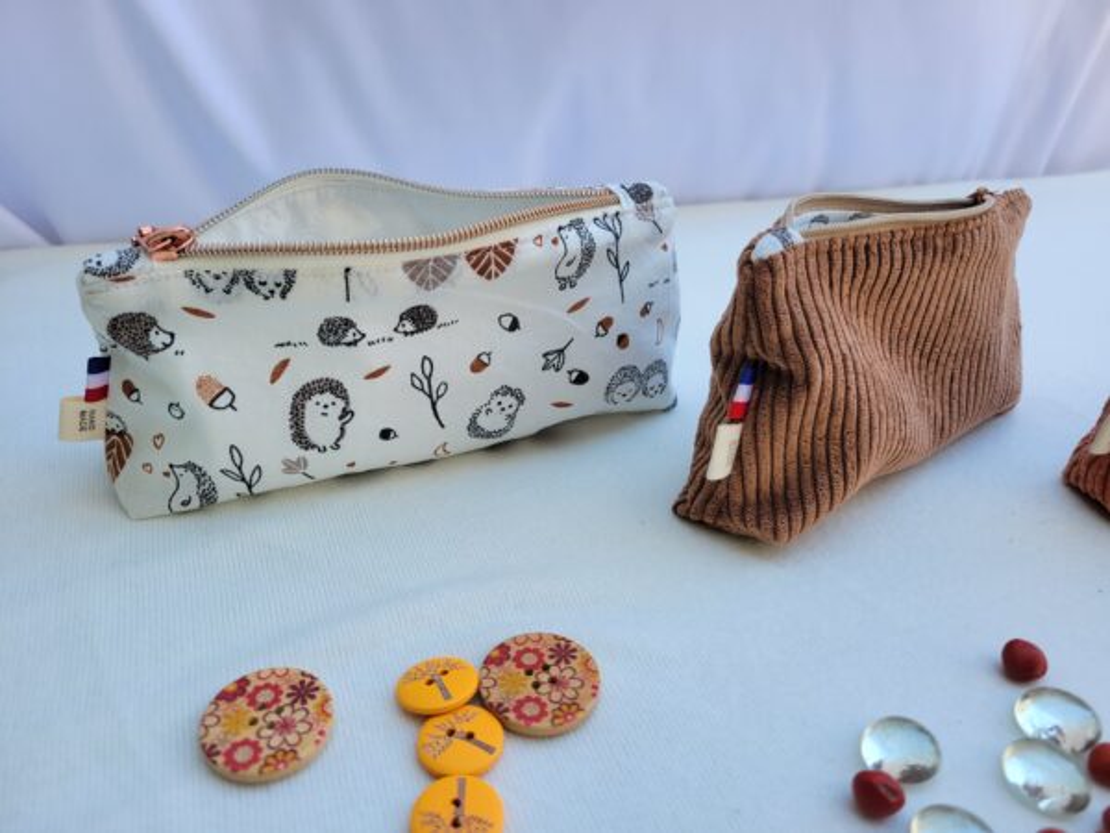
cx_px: 555
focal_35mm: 26
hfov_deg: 67.3
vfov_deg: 53.1
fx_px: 834
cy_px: 416
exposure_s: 1/241
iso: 40
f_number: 1.8
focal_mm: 5.4
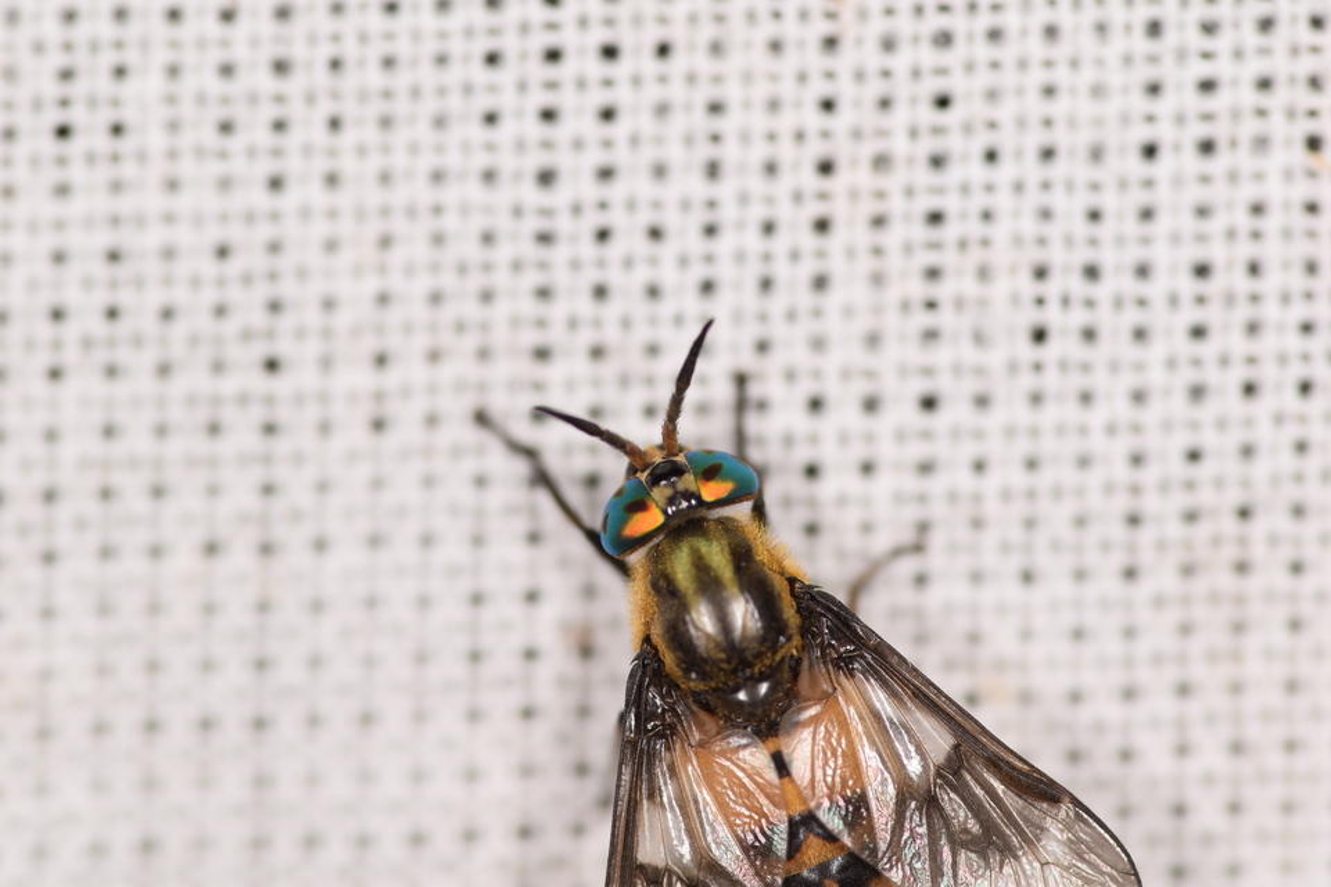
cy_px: 444
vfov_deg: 8.7
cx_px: 666
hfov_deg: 13.0
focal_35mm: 158
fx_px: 5823
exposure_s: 1/30
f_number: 8
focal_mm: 105
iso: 100
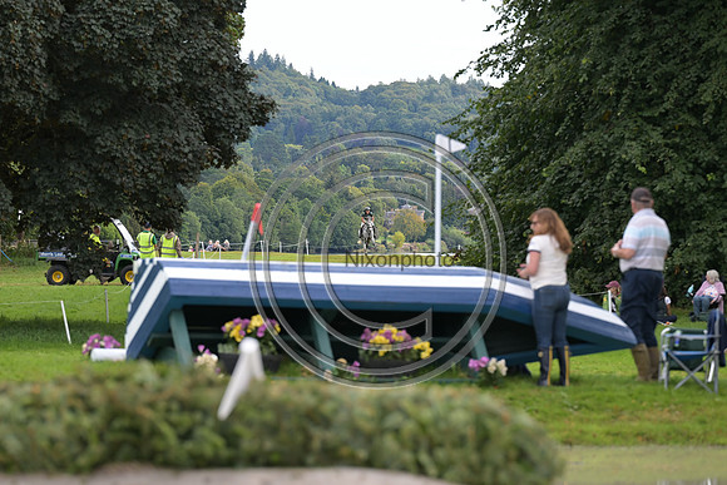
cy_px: 242
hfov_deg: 10.3
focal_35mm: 200
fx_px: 4040
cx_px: 364
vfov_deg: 6.9
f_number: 5.6
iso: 1000
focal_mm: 200
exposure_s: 1/1250
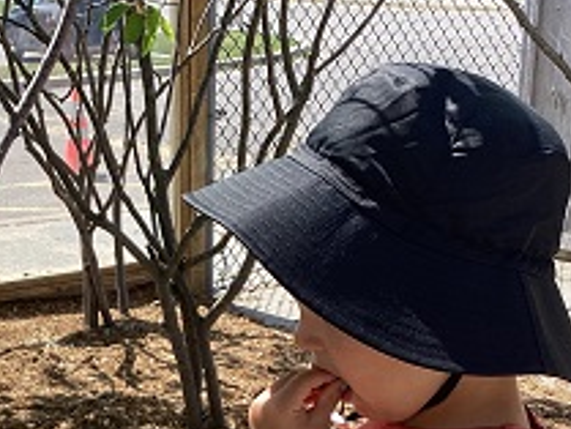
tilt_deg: -22.0
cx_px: 82
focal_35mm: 74
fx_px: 1221
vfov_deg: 19.4
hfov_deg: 25.7
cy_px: 428
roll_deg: +3.0
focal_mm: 3.3
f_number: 2.4
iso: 25
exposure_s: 1/668
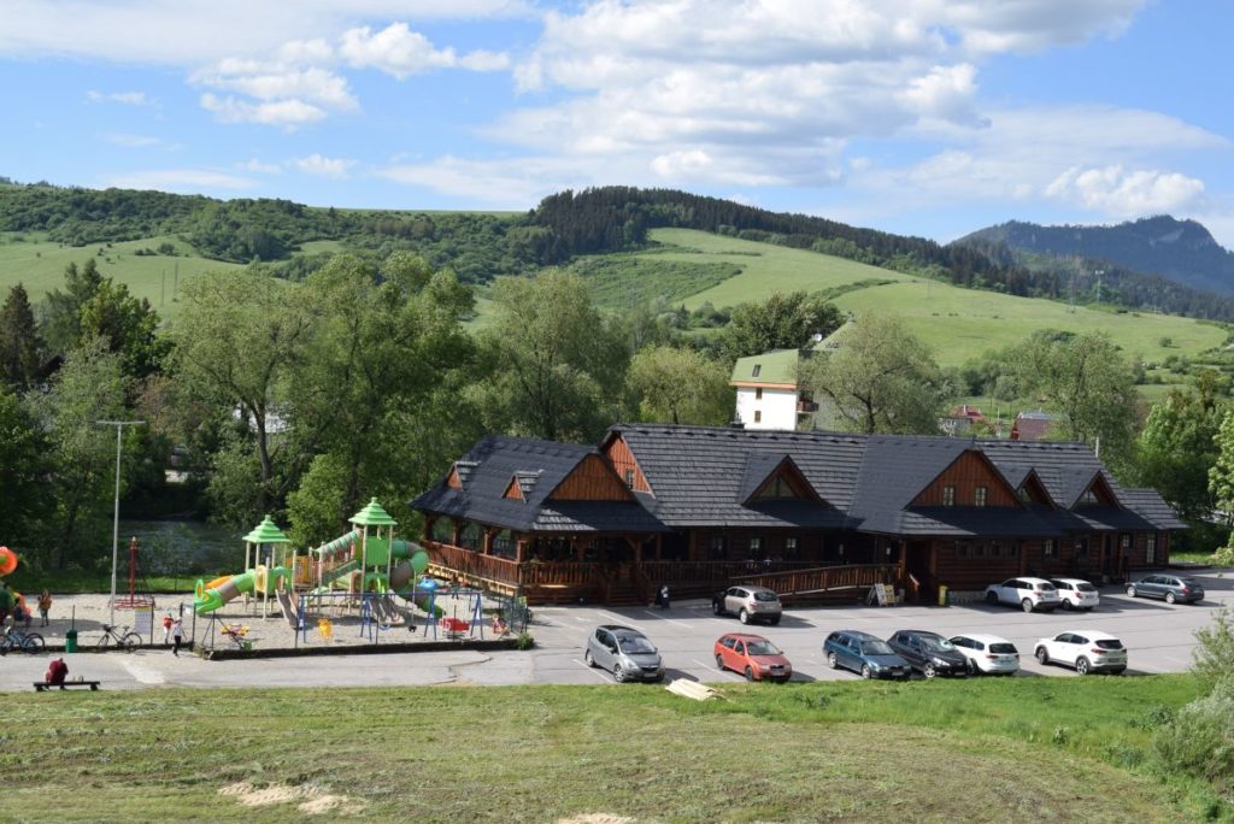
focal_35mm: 51
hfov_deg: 38.9
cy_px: 412
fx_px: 1749
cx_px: 617
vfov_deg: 26.5
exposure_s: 1/320
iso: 200
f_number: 9
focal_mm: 34
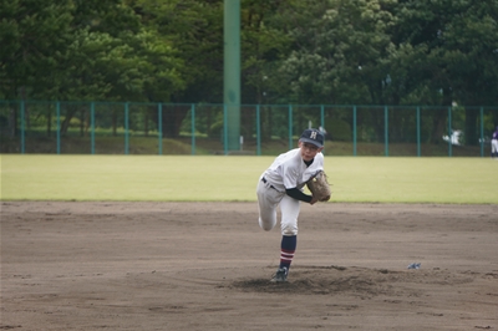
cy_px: 166
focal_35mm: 234
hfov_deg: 8.8
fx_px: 3234
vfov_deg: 5.9
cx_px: 249
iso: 125
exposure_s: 1/250
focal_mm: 156
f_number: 5.6
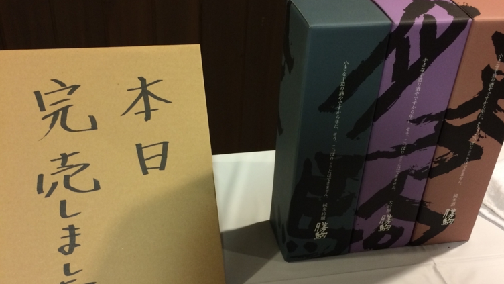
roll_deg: -3.8
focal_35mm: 43
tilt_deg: -34.1
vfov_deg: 27.6
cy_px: 174
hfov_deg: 47.4
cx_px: 257
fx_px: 575
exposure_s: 1/30
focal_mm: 4.15
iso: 125
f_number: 2.2
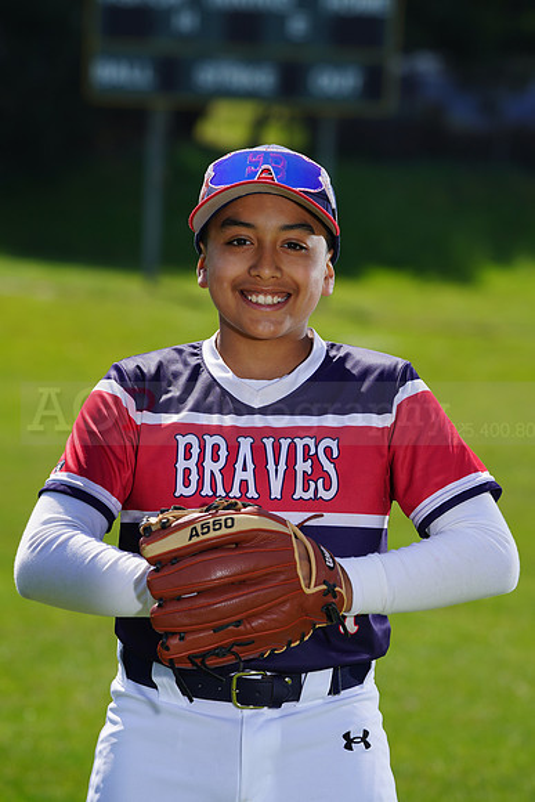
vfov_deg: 9.8
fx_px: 4656
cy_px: 401
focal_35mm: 209
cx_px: 268
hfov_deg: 6.6
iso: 100
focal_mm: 209
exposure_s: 1/250
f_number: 8
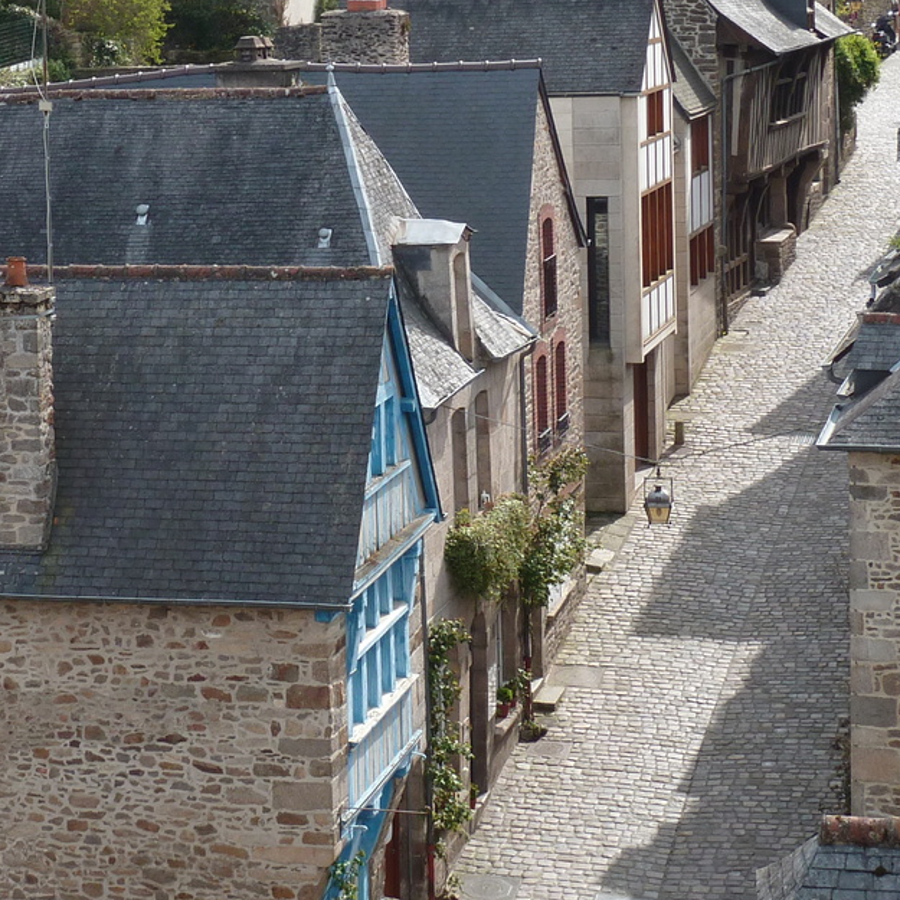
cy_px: 197
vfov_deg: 18.2
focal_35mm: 95
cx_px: 219
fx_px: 2794
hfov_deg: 18.2
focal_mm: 6.9
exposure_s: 1/320
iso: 80
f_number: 4
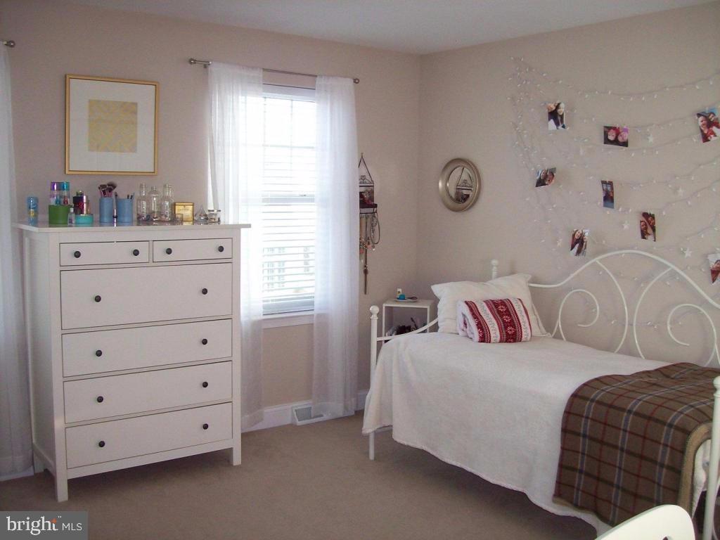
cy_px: 270
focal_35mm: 36
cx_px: 360
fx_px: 749
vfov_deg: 39.7
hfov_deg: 51.4
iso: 80
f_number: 2.7
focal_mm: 6
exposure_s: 1/64
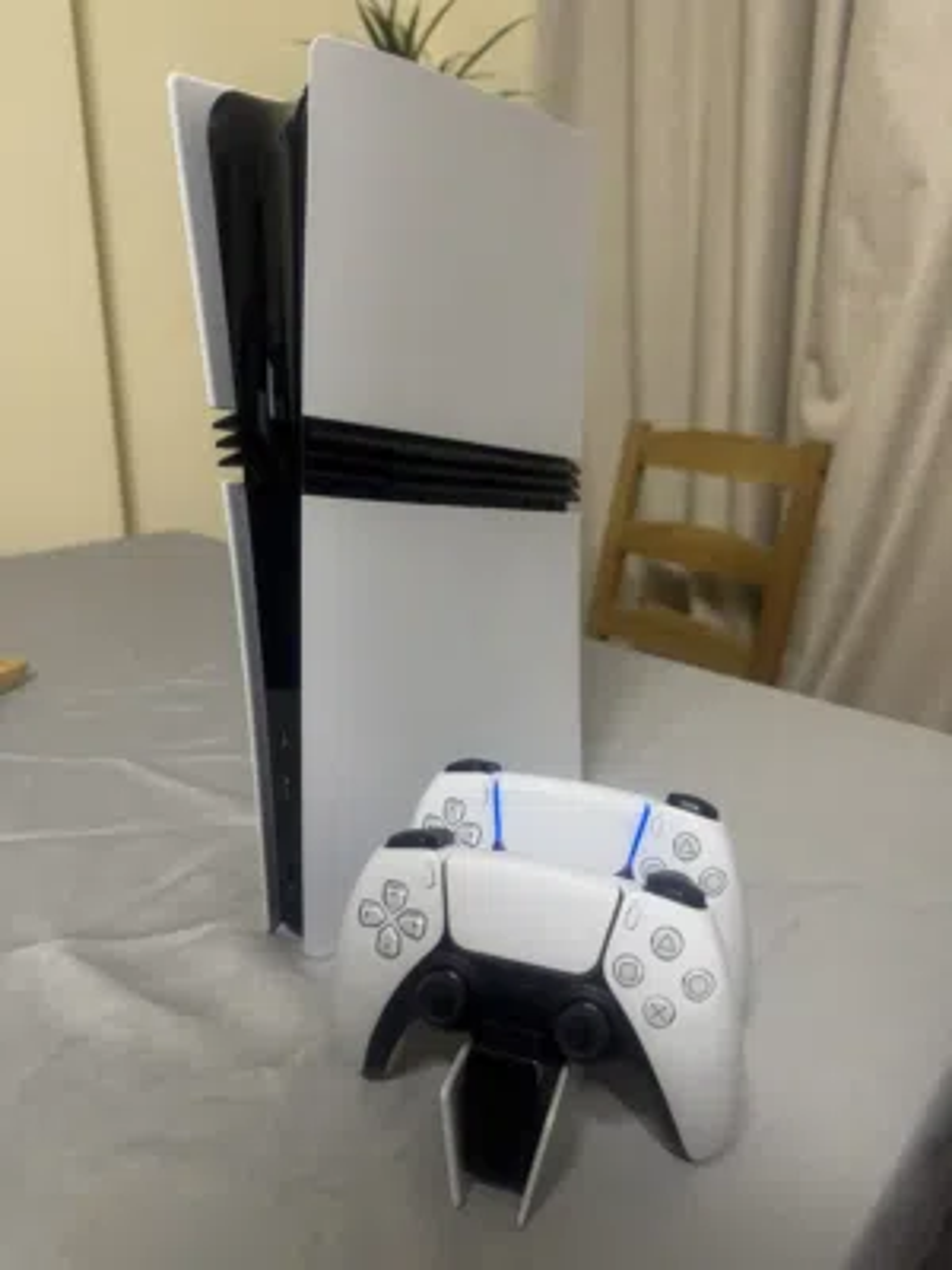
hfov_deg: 56.8
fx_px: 880
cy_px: 635
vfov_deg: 71.6
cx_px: 476
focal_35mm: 24
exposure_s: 1/60
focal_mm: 6.76
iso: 640
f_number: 1.78
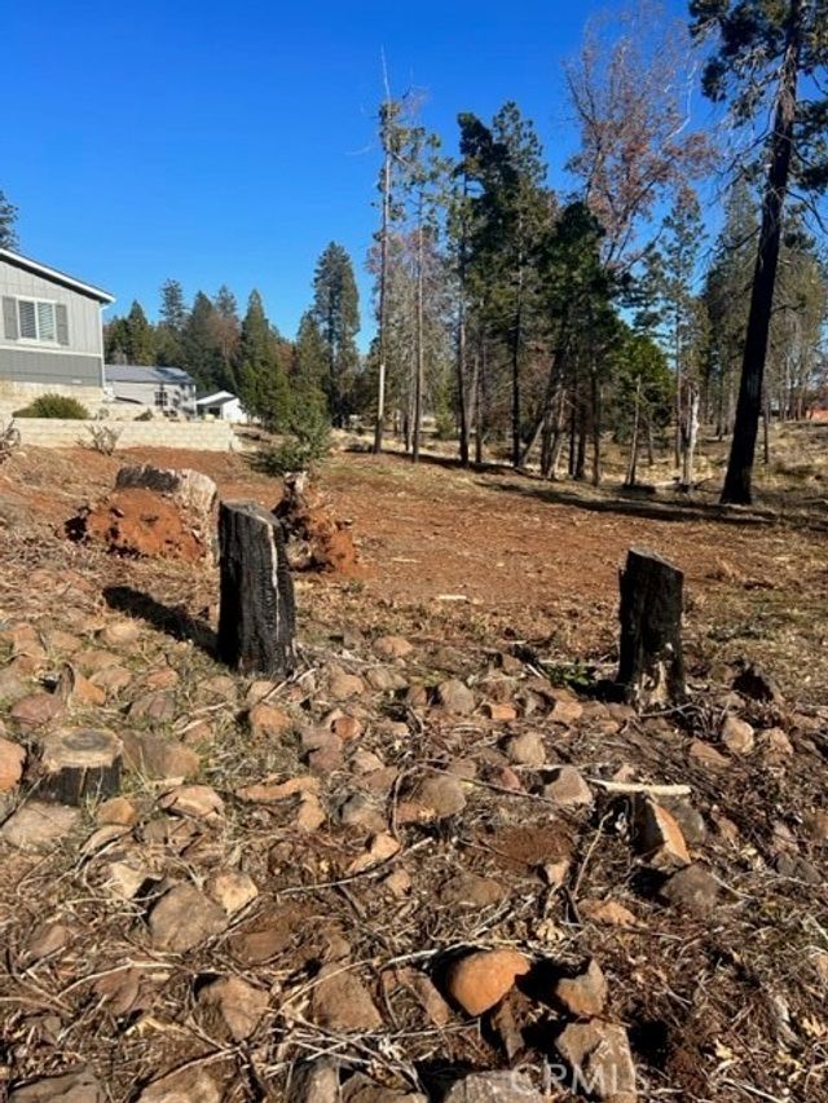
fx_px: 829
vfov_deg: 67.3
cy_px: 552
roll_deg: +0.2
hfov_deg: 53.1
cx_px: 414
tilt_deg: -8.2
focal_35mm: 26
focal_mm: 5.7
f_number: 1.5
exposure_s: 1/3165
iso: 50
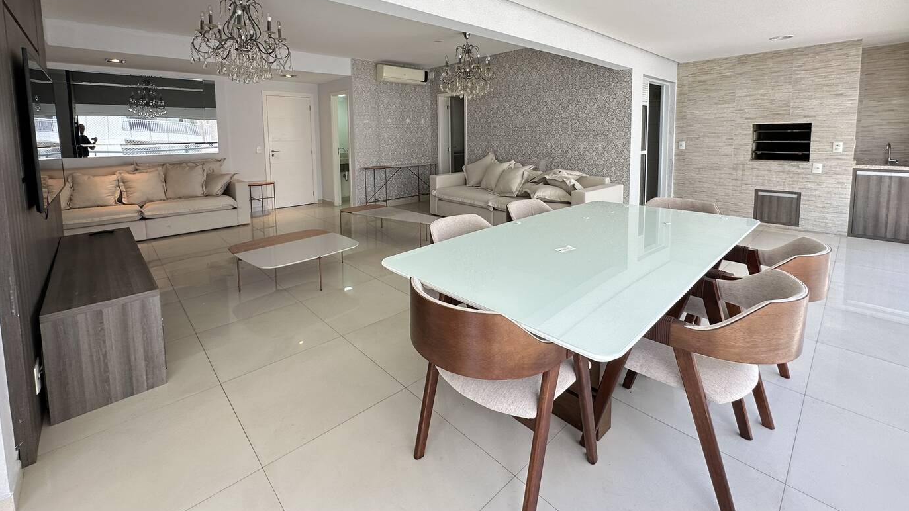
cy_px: 167
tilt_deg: -5.4
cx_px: 444
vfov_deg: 65.2
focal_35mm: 16
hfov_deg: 99.4
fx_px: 386
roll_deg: +0.8
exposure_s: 1/99
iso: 50
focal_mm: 2.22
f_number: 2.2
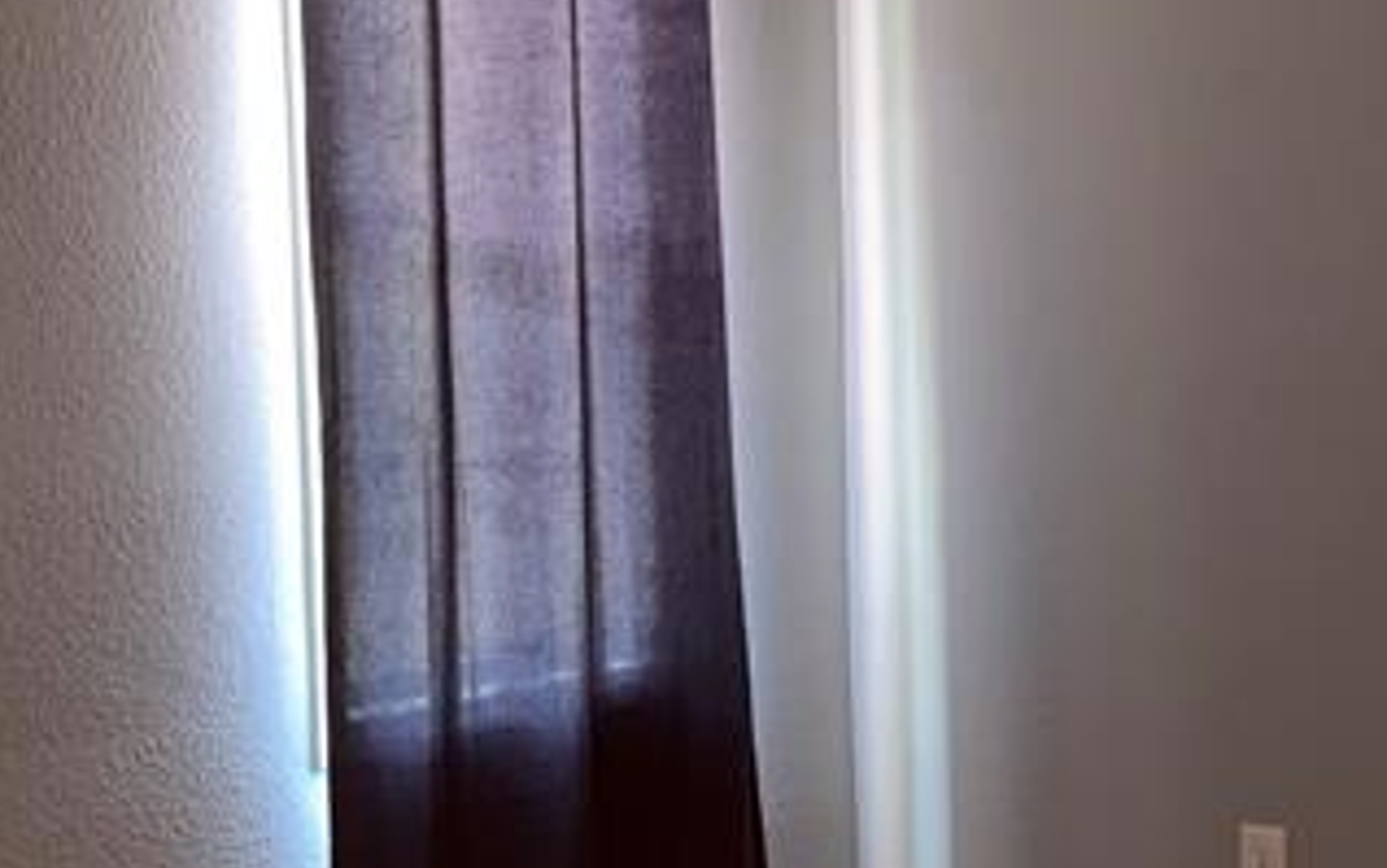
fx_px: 3101
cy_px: 489
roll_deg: +0.2
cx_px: 1073
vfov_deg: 15.9
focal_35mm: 82
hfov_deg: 24.9
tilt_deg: -5.5
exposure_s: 1/6
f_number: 1.78
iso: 320
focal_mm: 6.76
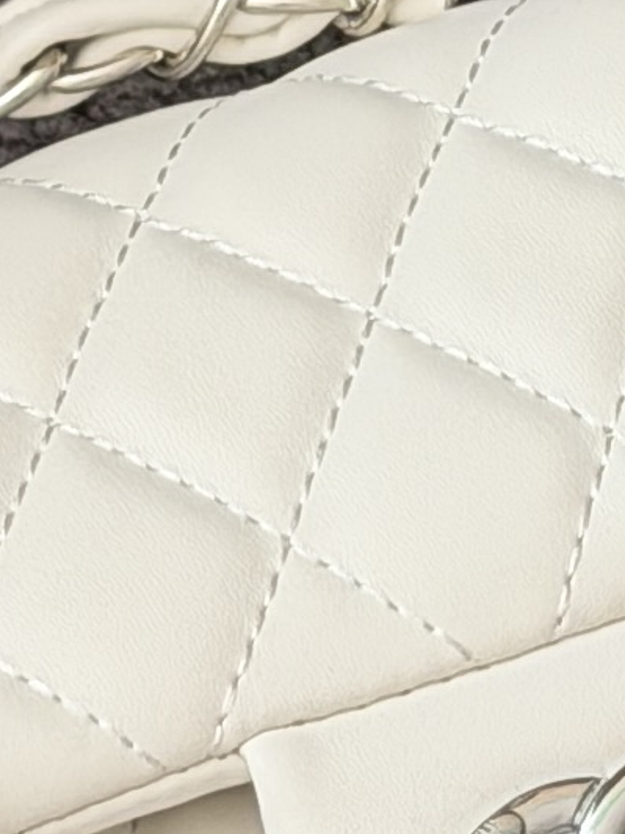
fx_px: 8763
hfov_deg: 4.1
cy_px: 77
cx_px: 753
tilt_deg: -63.7
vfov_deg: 5.4
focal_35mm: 364
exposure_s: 1/60
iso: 200
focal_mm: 6.76
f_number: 1.78
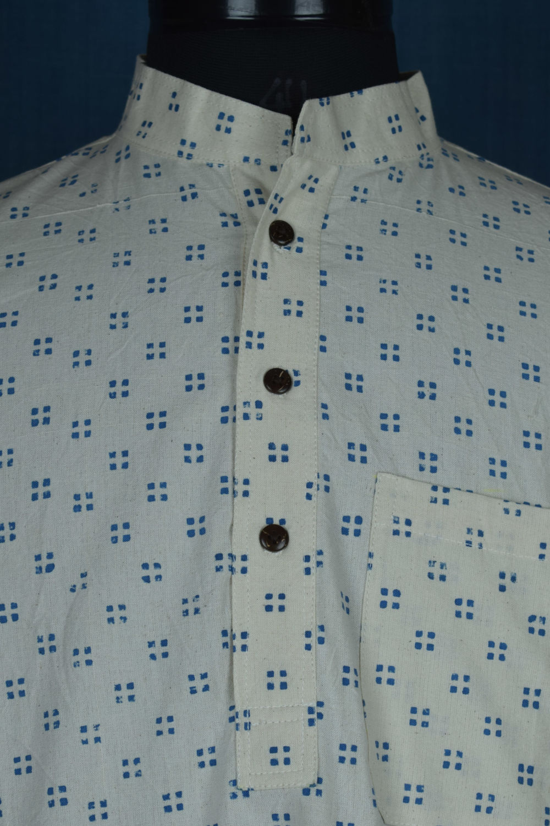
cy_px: 413
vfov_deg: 26.0
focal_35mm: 78
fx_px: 1787
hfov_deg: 17.5
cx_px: 275
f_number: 5.6
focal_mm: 52
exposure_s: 1/60
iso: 100
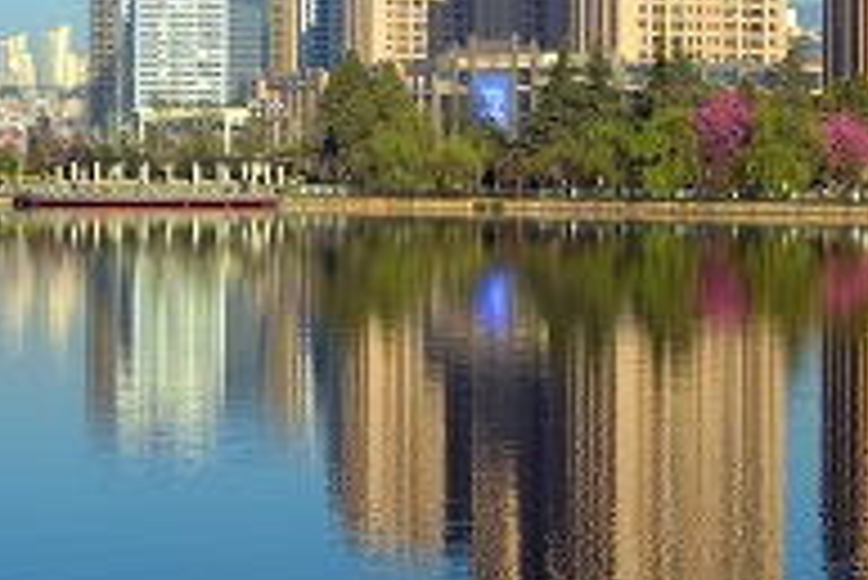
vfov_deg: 12.2
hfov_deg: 18.2
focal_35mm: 112
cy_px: 126
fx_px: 2702
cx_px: 546
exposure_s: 1/320
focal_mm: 32
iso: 100
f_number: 5.6
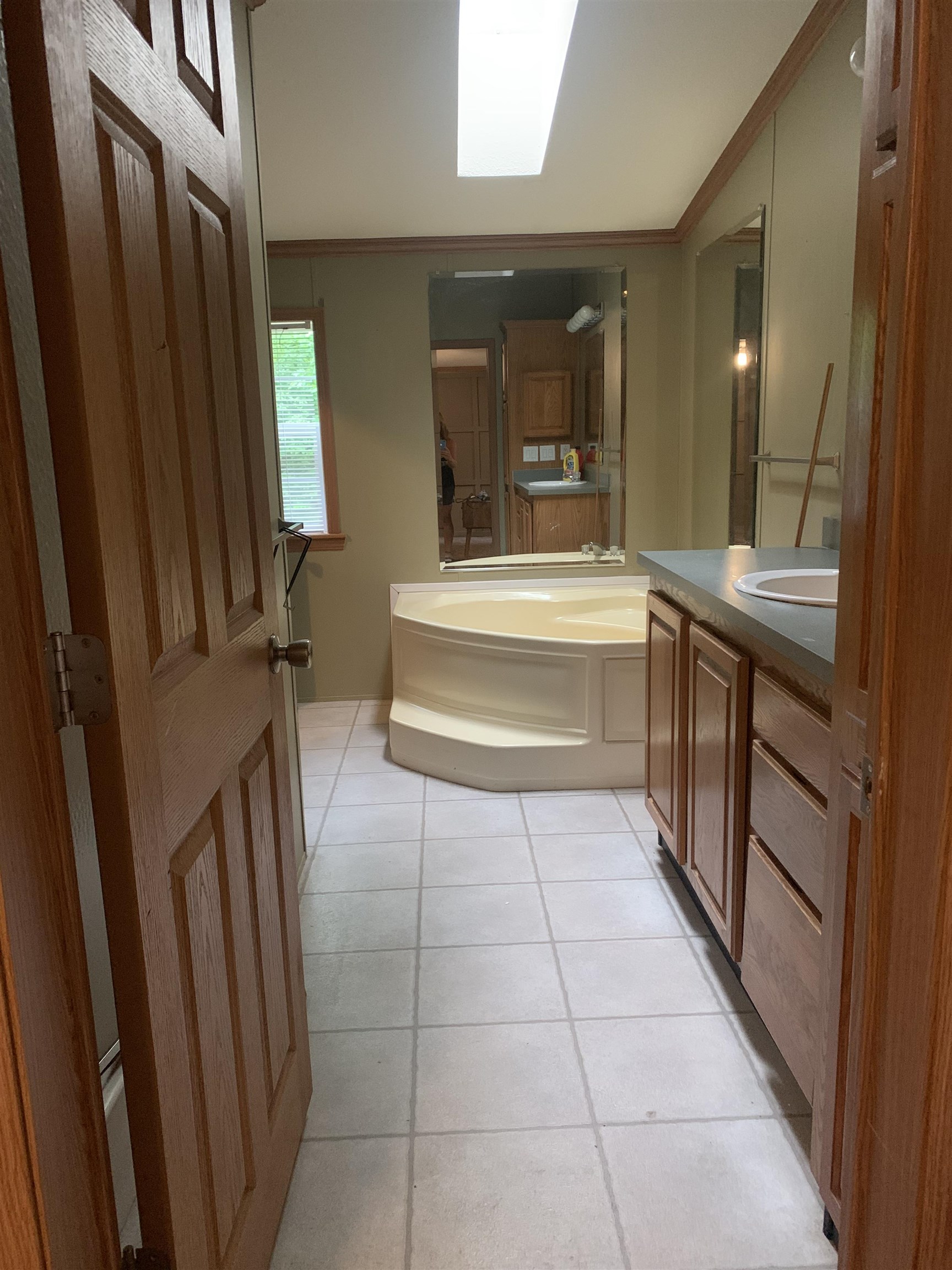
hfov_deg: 53.1
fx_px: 953
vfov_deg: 67.3
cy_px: 635
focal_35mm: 26
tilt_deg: -11.1
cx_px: 476
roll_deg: +1.1
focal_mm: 4.25
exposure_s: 1/31
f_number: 1.8
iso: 400
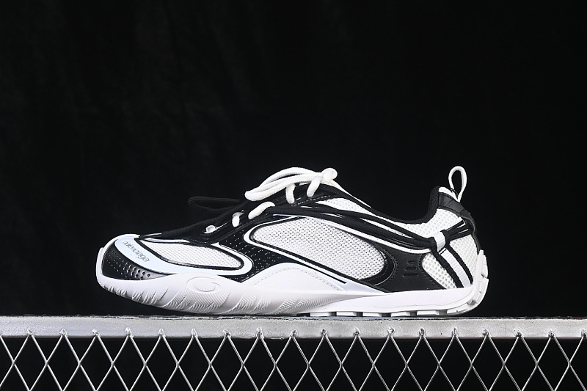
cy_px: 196
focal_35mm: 75
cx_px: 294
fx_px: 1223
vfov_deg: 18.2
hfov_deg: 27.0
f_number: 7.1
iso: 160
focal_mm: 50
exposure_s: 1/80
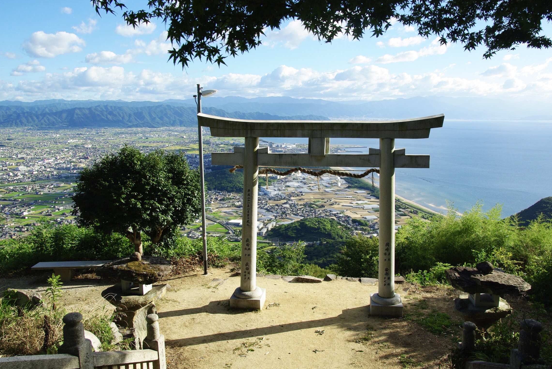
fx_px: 430
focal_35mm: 28
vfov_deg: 46.5
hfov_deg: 65.3
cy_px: 175
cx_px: 302
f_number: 8
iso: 100
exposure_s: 1/125
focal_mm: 17
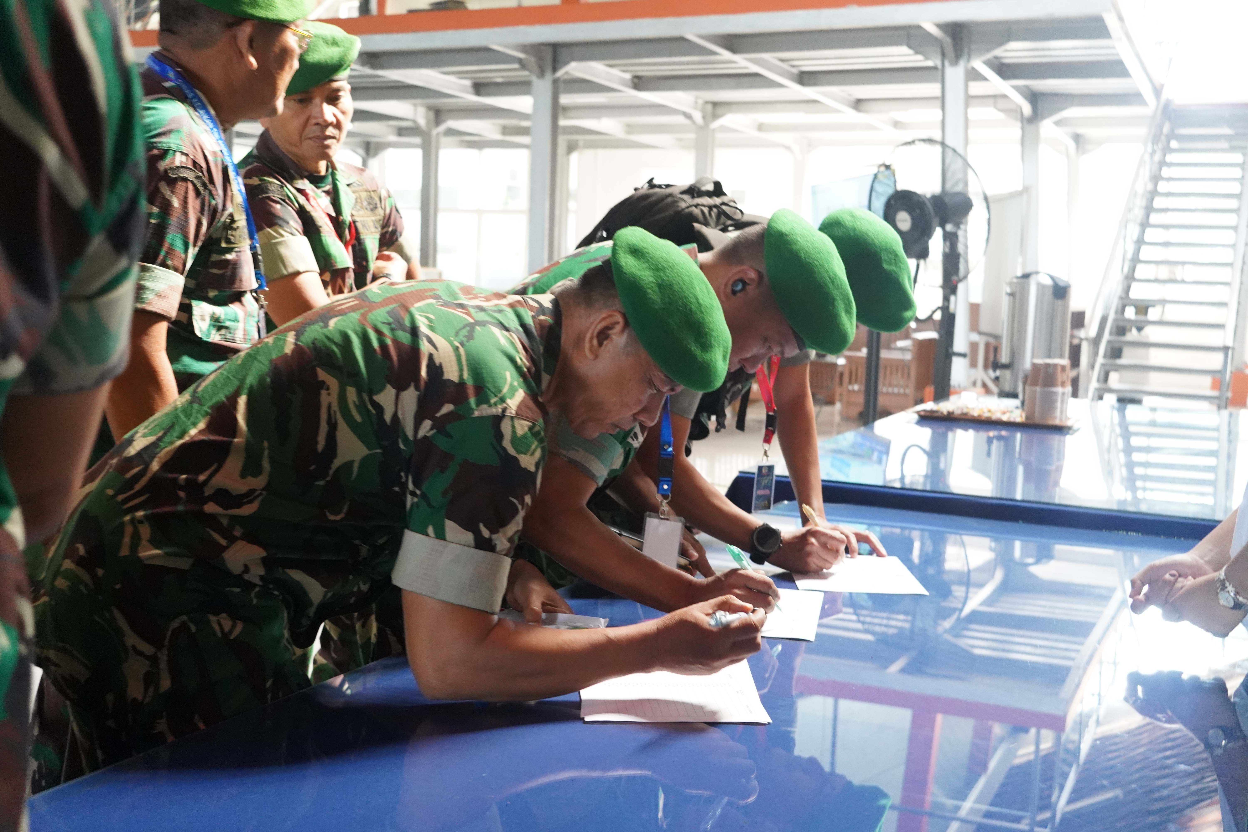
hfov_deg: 50.7
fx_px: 1317
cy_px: 416
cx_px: 624
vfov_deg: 35.1
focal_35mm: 38
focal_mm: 38
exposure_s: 1/125
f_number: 5
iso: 8000
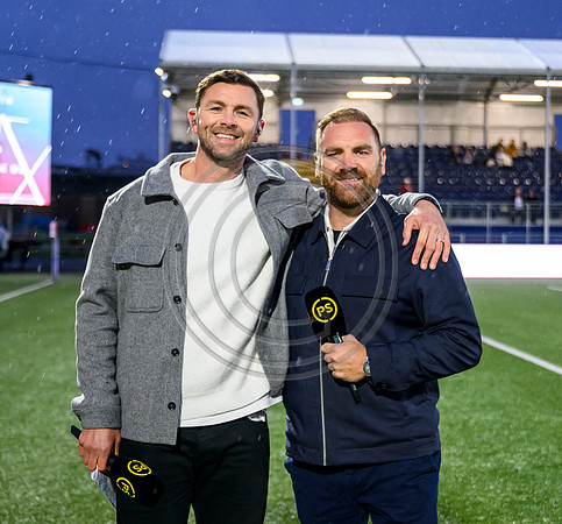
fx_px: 1162
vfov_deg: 25.4
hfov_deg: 27.1
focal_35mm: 65
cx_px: 343
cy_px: 255
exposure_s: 1/500
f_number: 2.8
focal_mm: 50
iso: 3200
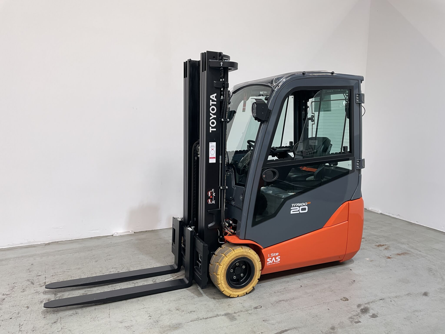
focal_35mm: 26
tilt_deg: -7.6
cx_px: 222
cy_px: 167
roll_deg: -1.7
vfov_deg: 53.1
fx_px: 334
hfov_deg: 67.3
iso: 125
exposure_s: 1/50
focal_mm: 4.2
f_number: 1.6
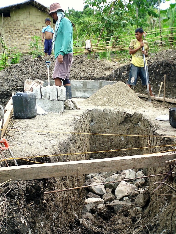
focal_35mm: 37
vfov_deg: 50.1
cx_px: 88
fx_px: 251
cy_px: 117
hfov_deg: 38.7
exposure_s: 1/250
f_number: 3.5
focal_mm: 5.6
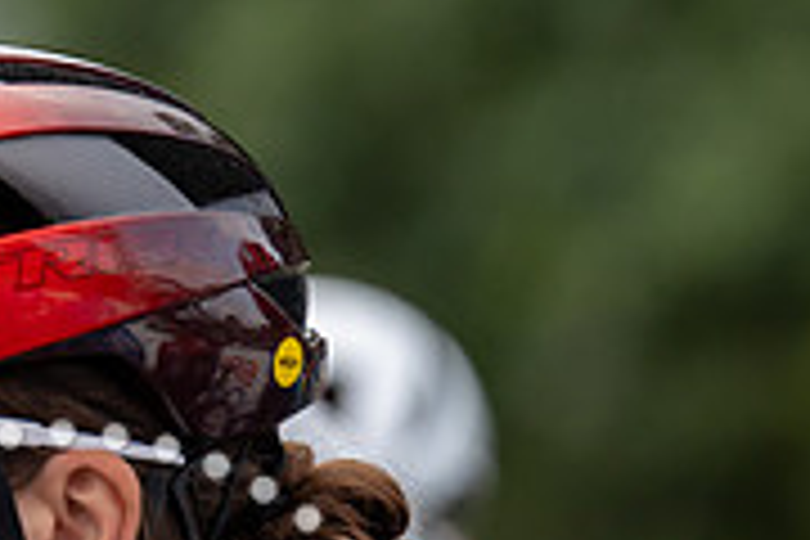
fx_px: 17166
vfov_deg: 1.8
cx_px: 999
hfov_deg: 2.7
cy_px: 474
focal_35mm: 763
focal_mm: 197
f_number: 4
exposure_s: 1/800
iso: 250
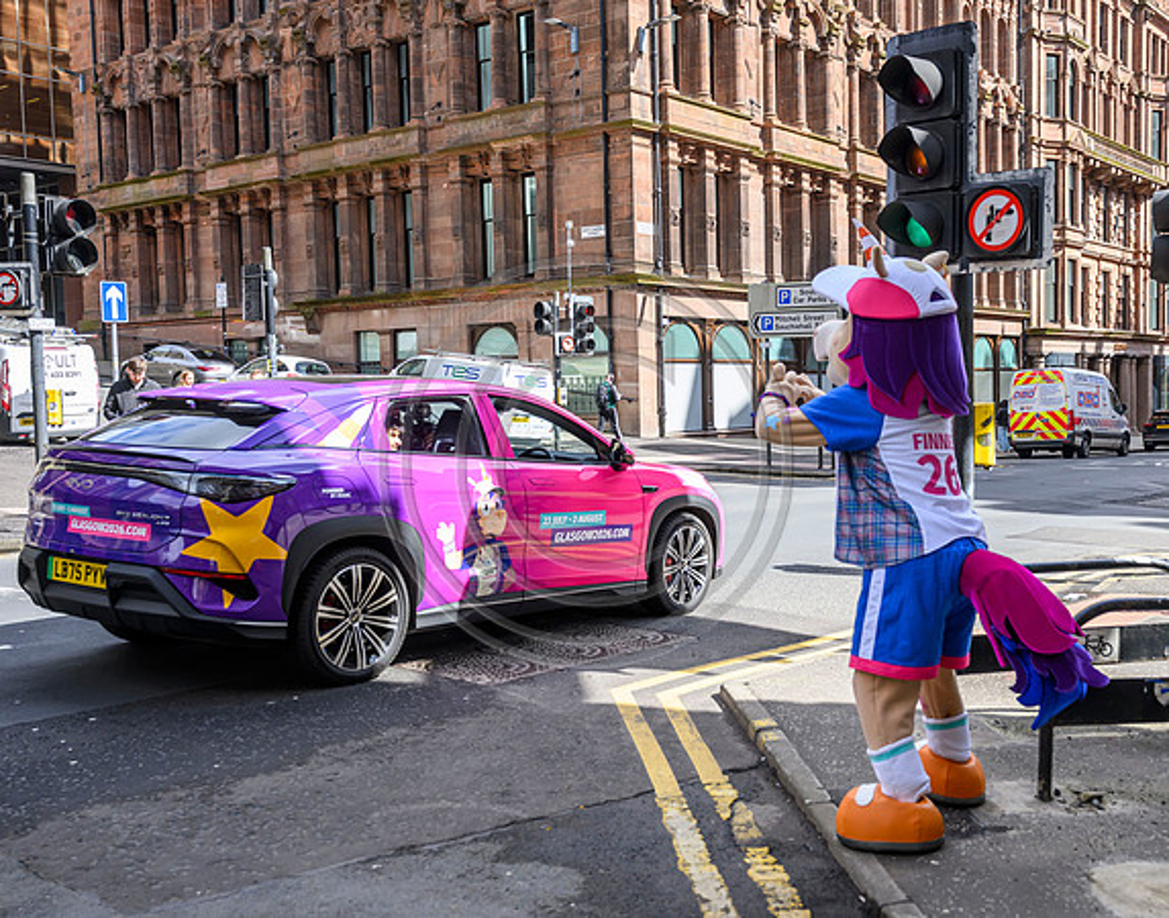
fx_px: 1253
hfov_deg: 49.5
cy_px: 485
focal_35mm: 36
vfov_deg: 40.2
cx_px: 728
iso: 500
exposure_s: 1/1000
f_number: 4.5
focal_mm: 31
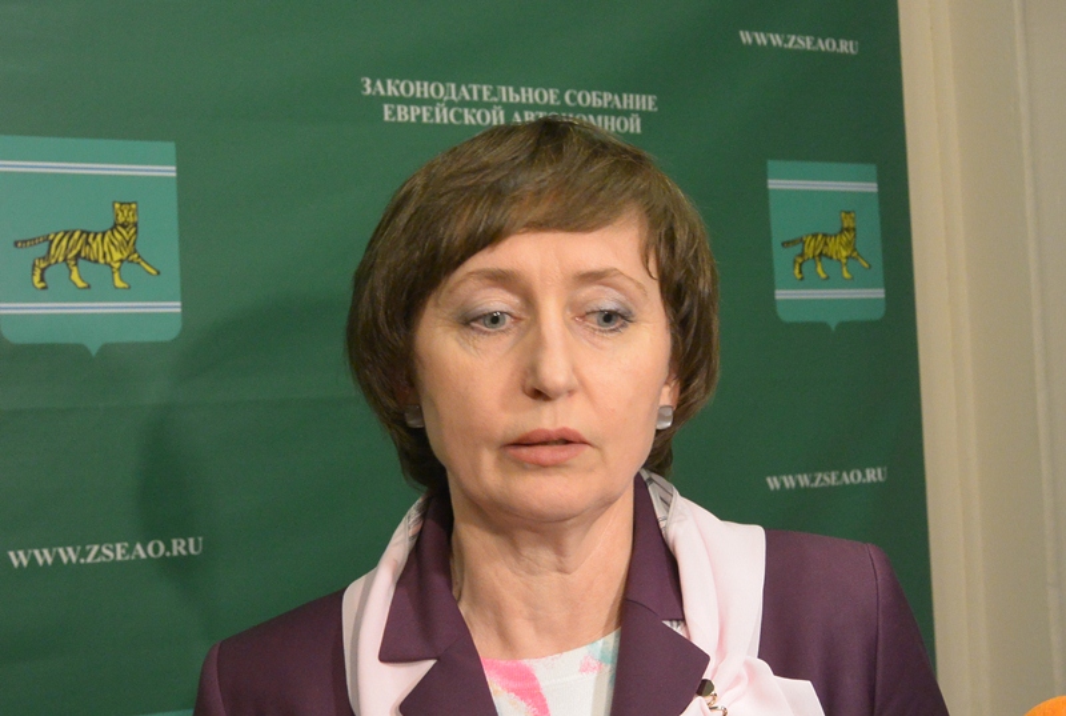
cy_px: 358
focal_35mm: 44
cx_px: 533
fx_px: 1306
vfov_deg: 30.7
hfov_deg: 44.4
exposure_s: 1/30
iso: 800
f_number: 4.2
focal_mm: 16.6
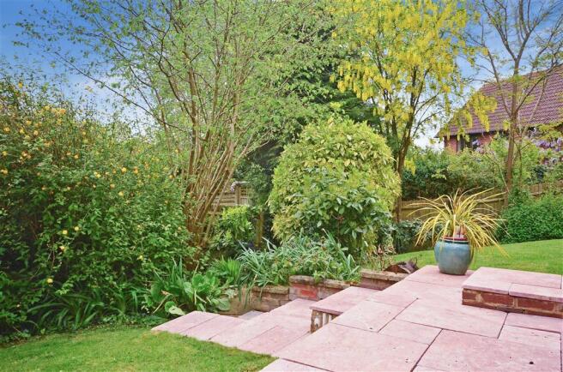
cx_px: 282
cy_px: 186
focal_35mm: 30
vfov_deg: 43.4
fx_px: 468
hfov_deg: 62.0
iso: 200
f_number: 9
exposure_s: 1/30
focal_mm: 20
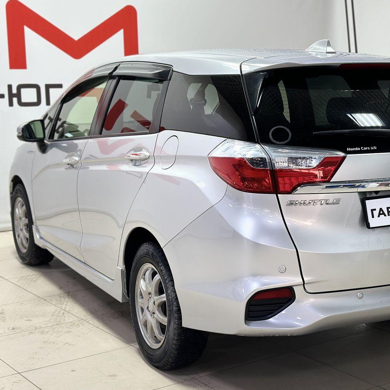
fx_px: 816
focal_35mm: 64
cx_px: 259
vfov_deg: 26.9
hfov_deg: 26.7
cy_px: 197
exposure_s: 1/100
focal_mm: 6.86
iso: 100
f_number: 1.78
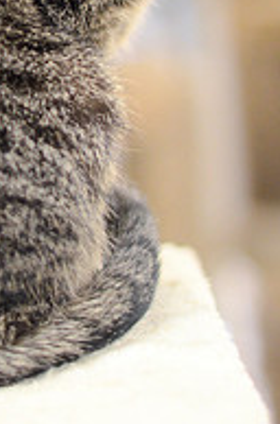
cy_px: 26
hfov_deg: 7.8
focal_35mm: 174
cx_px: -18
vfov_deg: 11.8
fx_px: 2045
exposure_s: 1/160
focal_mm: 50
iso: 1600
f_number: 1.6
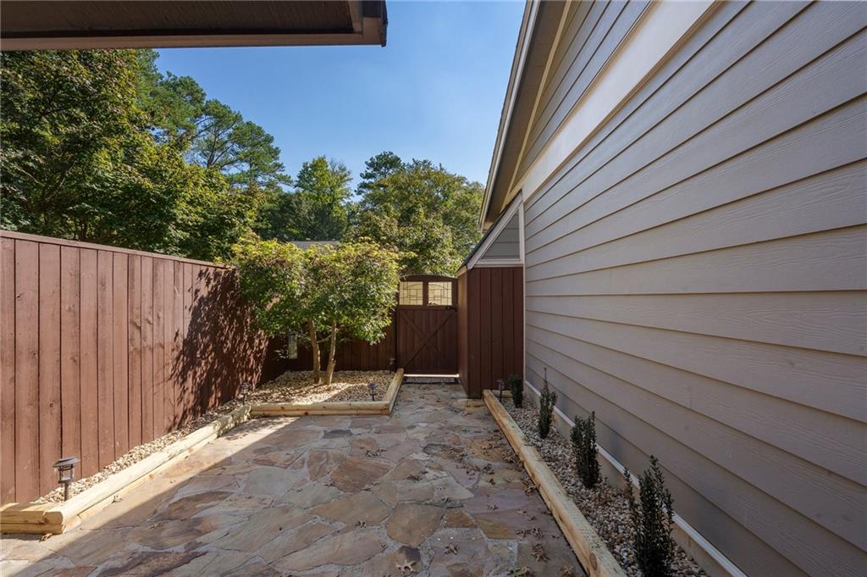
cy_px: 288
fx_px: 385
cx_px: 434
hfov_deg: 96.8
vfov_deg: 73.7
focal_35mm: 16
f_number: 14
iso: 640
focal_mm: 16
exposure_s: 1/30
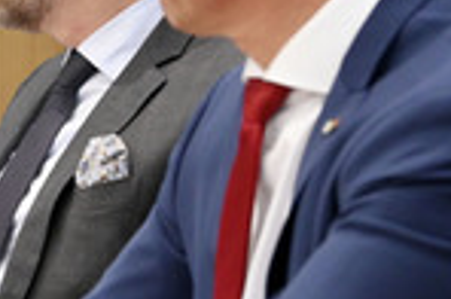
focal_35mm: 320
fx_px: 4000
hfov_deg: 6.4
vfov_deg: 4.3
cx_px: -194
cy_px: -21
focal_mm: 105
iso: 6400
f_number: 7.1
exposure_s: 1/500
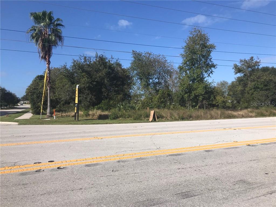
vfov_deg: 49.7
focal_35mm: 28
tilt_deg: +0.3
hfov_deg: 63.4
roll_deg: +0.6
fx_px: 223
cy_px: 104
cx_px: 138
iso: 20
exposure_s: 1/2994
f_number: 1.8
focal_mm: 3.99
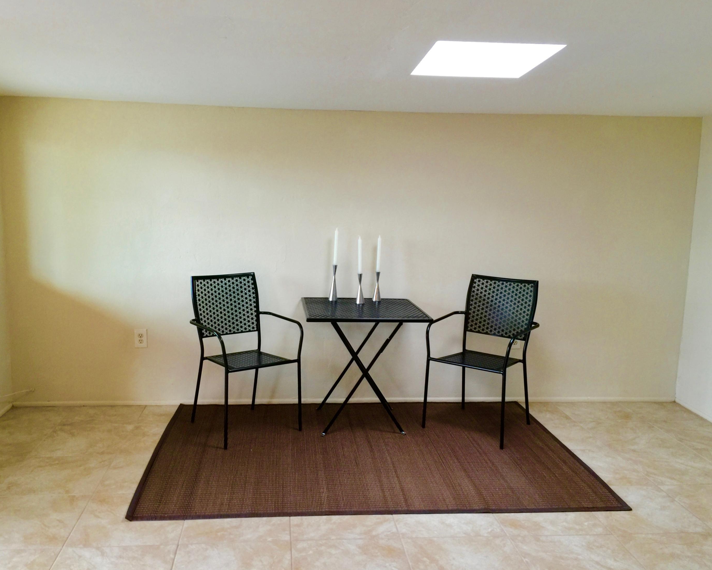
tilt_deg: -9.0
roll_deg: -0.5
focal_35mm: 31
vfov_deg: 47.1
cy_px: 287
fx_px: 653
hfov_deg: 57.1
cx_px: 330
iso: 40
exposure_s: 1/15
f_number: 2.2
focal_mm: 4.15
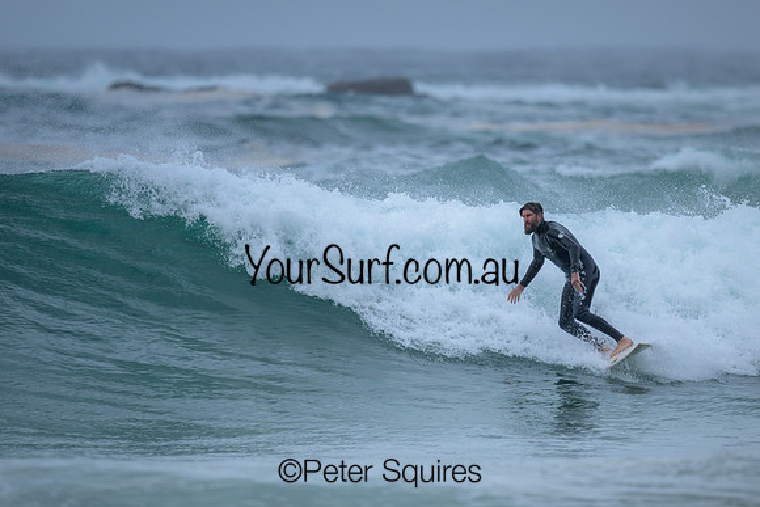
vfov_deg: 1.7
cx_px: 380
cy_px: 254
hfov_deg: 2.5
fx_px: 17441
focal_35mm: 826
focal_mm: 800
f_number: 6.3
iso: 280
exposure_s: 1/2000
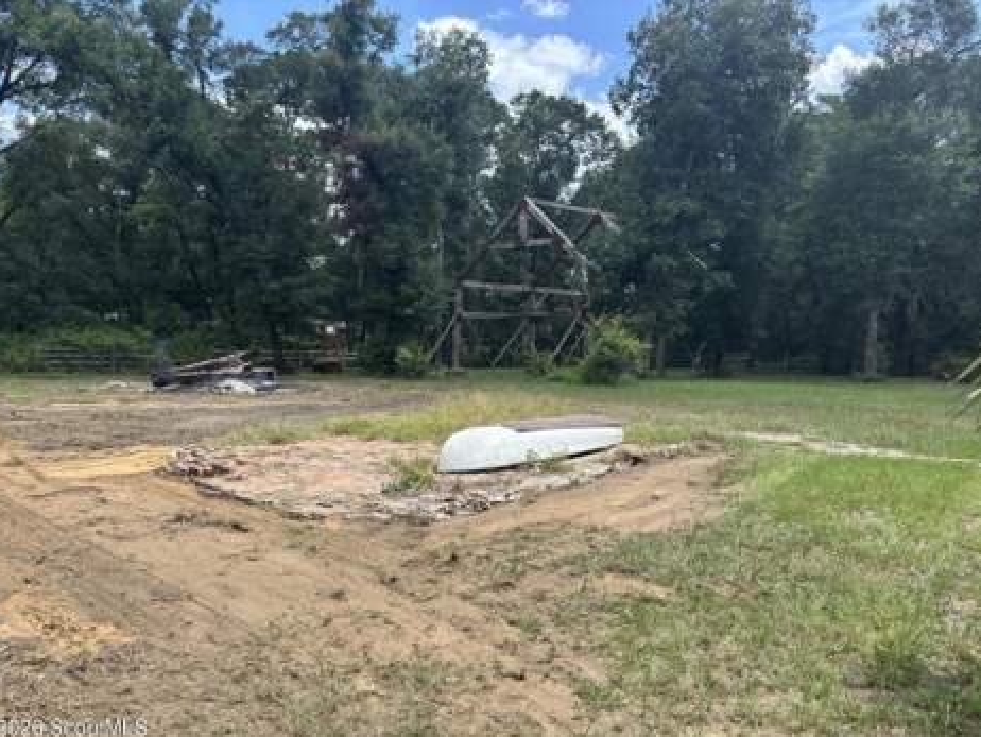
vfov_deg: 51.4
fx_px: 766
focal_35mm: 27
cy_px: 380
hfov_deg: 65.3
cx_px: 486
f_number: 1.6
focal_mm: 5.96
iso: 50
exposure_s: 1/1437
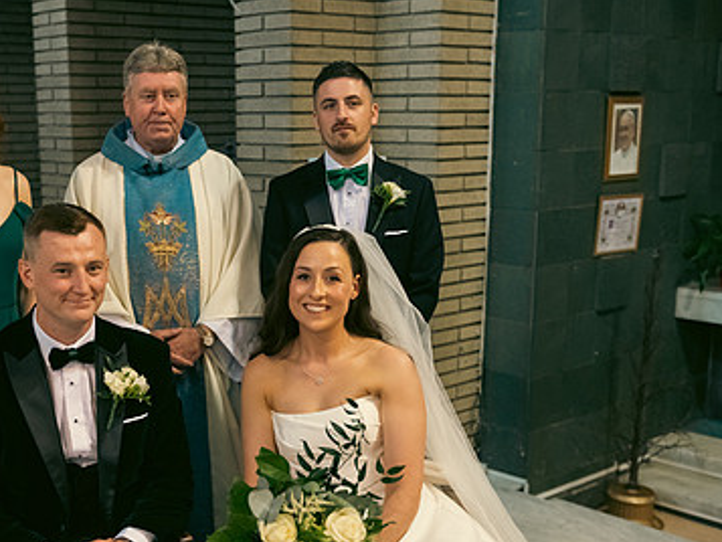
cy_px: 339
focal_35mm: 50
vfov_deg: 29.0
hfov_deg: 37.9
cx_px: 259
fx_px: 1043
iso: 1000
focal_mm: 32
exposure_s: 1/160
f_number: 3.5
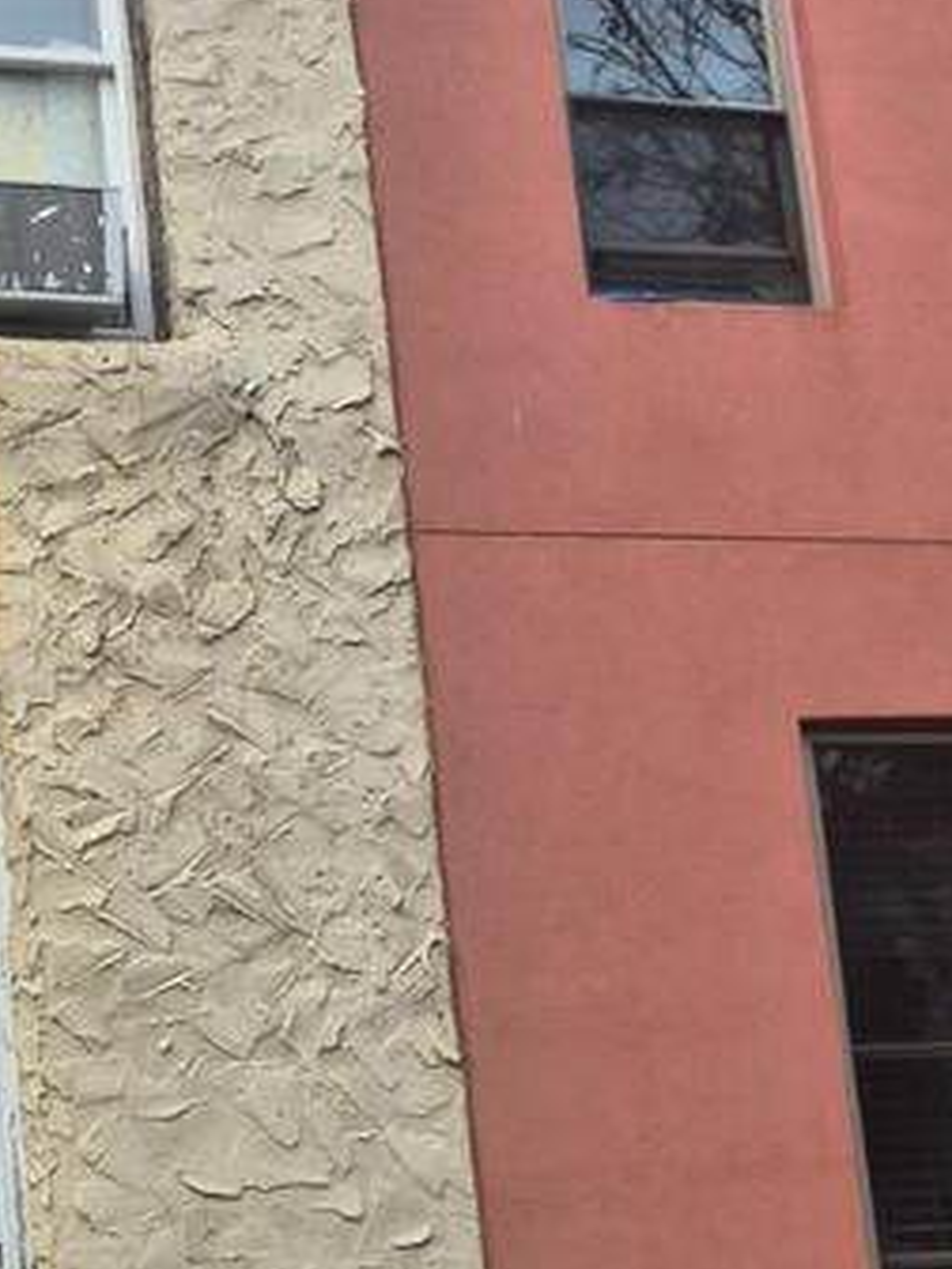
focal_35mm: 74
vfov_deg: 26.3
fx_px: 2714
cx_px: -196
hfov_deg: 18.8
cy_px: 740
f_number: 1.8
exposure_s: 1/1800
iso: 25
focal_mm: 5.4
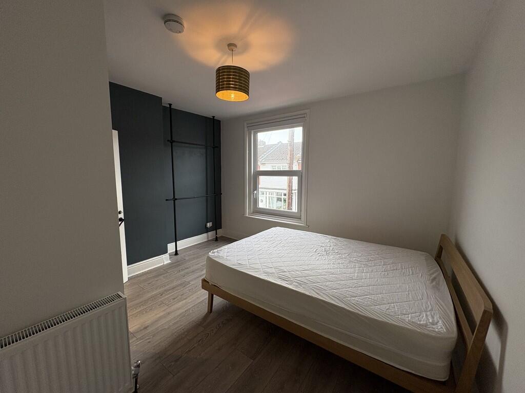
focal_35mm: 14
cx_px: 262
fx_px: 212
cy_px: 196
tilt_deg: -6.1
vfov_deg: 85.7
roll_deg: +0.4
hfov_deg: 102.1
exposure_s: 1/100
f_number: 2.2
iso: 160
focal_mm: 2.22
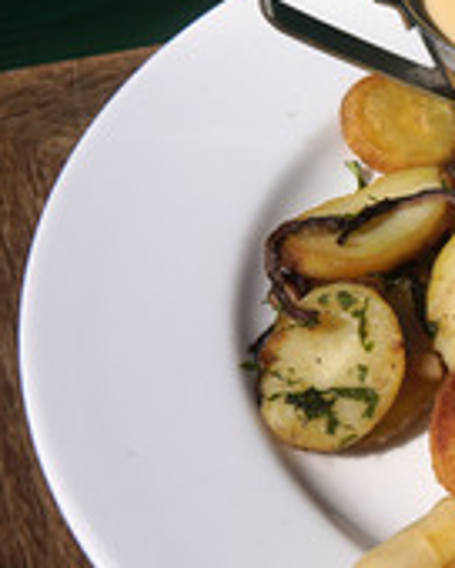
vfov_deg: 17.2
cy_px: 267
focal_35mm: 112
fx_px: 1885
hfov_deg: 13.0
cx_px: 688
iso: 160
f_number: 8
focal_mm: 30
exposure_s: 1/1250
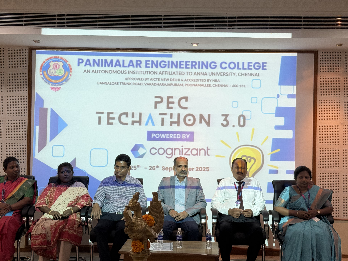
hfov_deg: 38.2
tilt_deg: +0.7
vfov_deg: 29.1
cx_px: 174
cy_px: 126
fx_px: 503
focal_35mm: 50
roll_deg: -1.1
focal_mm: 6.76
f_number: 1.78
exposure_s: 1/100
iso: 100
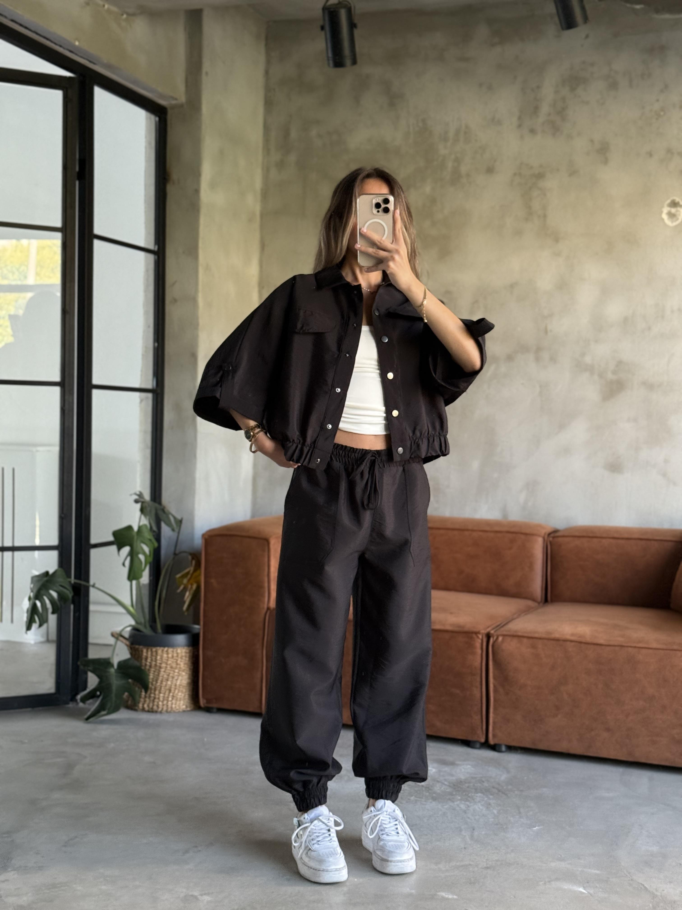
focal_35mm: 48
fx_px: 1261
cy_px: 455
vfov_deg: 39.7
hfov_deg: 30.3
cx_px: 341
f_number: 1.78
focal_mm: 6.76
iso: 200
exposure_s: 1/60
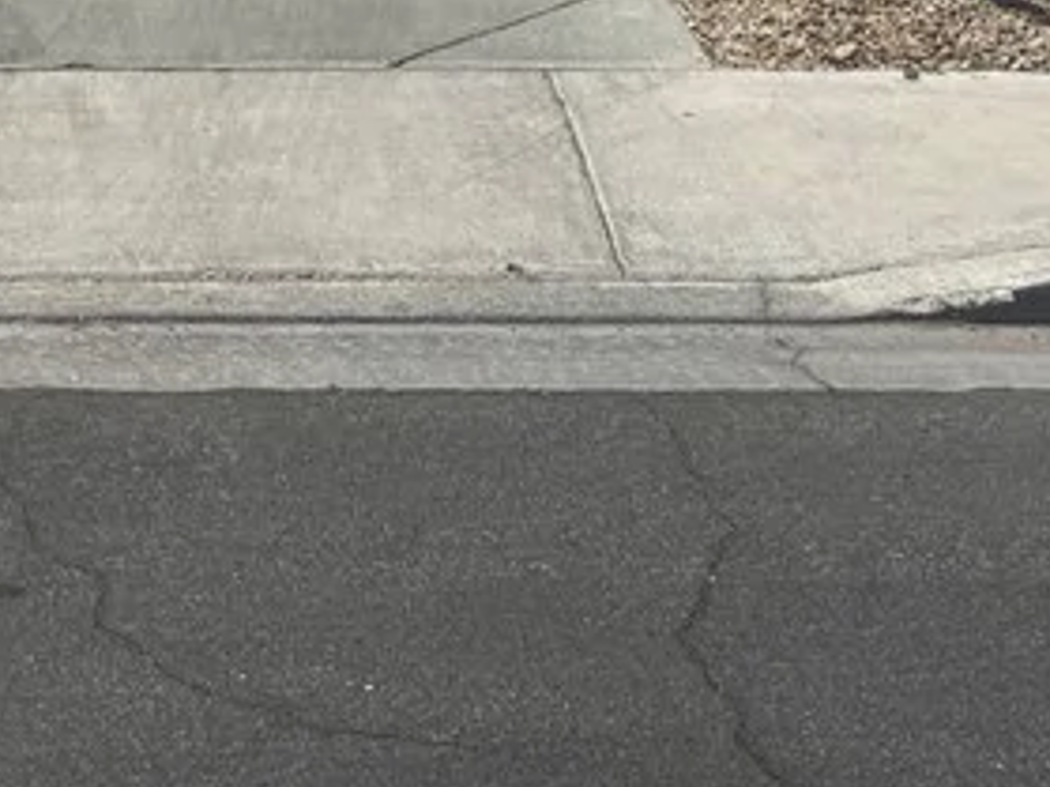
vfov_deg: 14.6
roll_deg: -0.7
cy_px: -644
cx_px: 192
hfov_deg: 21.9
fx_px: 2668
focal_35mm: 88
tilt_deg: +0.3
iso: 80
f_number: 1.78
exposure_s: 1/5814
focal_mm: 6.76
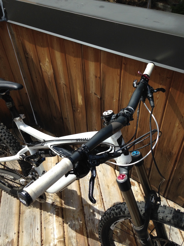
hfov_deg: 42.9
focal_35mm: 33
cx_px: 92
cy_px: 123
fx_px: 234
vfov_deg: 55.4
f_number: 2.4
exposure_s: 1/1205
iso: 50
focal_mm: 4.12
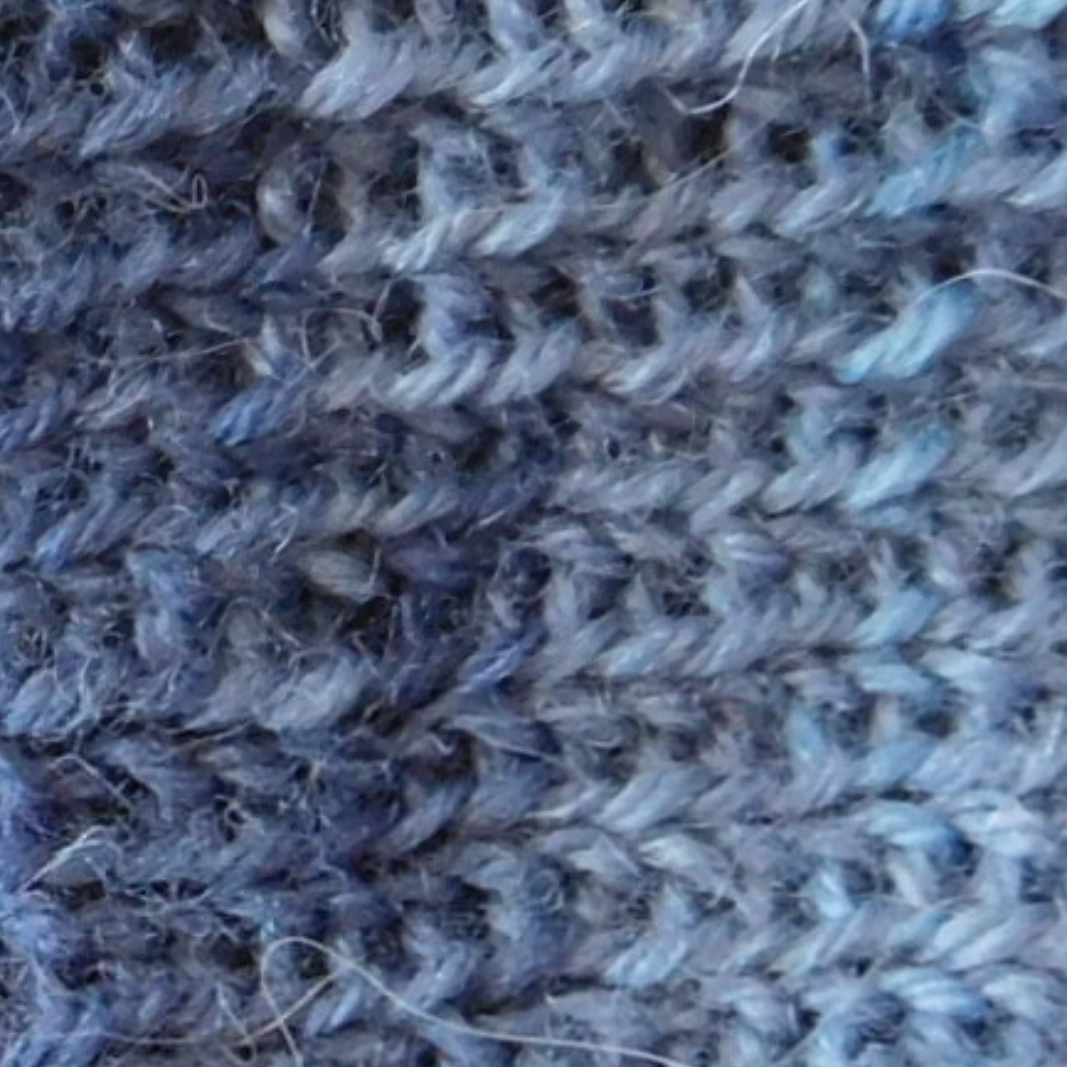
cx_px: -190
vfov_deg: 14.9
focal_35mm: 116
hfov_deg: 14.6
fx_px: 4045
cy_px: 907
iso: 400
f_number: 3.4
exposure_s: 1/15
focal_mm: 4.5
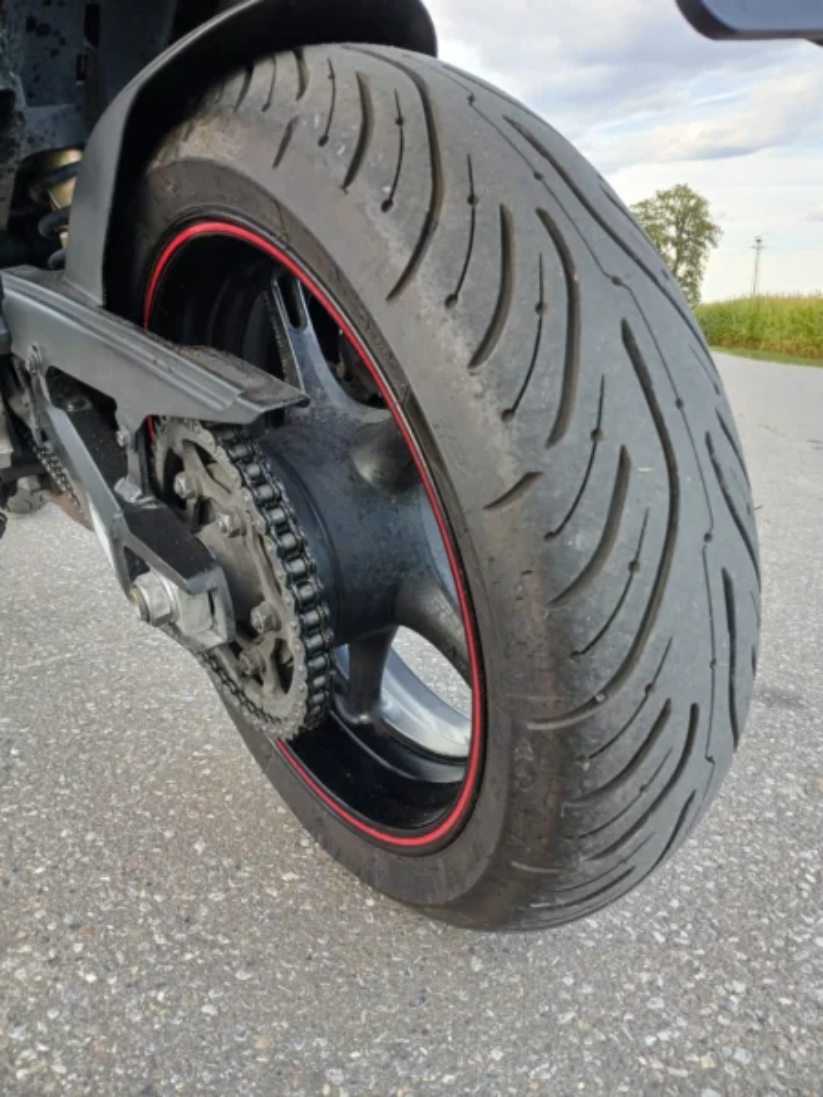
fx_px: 824
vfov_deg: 67.3
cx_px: 412
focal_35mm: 26
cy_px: 548
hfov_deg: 53.1
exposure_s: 1/50
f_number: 1.8
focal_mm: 3.98
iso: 40
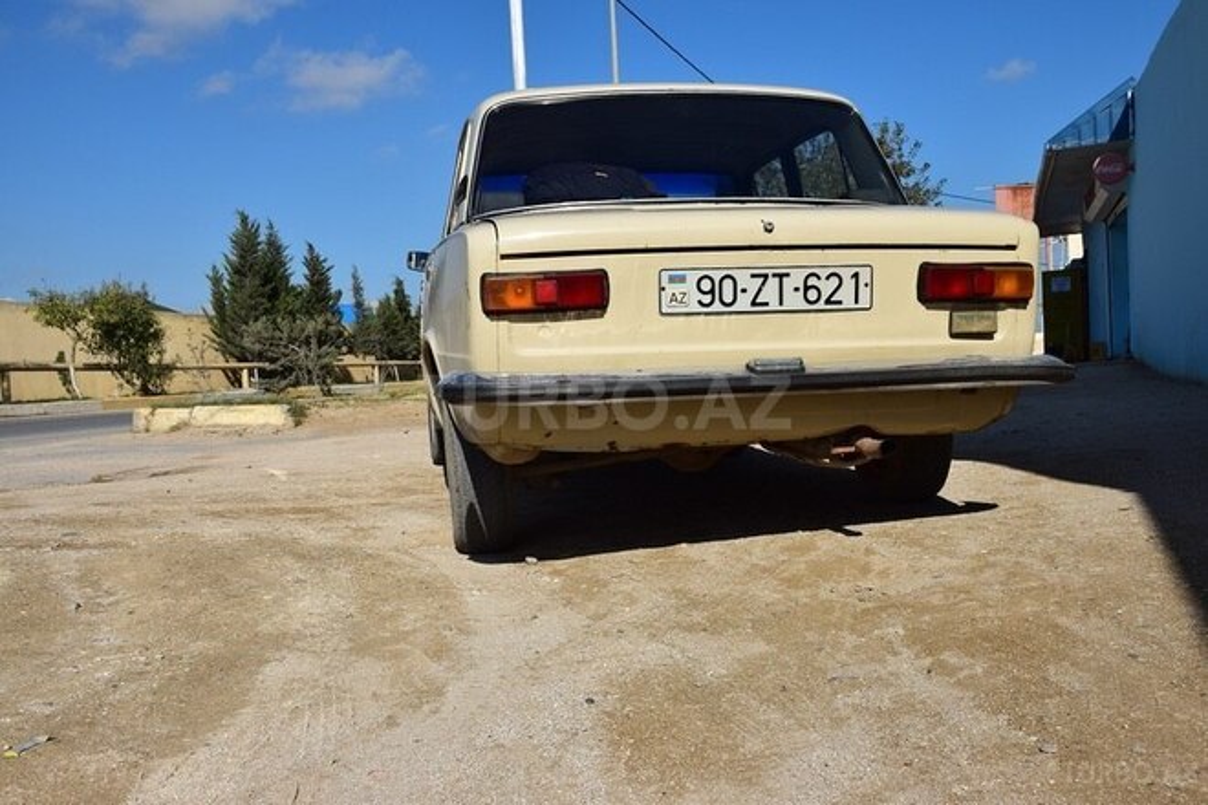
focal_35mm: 39
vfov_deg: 34.2
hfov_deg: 49.6
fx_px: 1309
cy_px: 402
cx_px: 604
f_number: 11
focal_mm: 26
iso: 200
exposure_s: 1/640
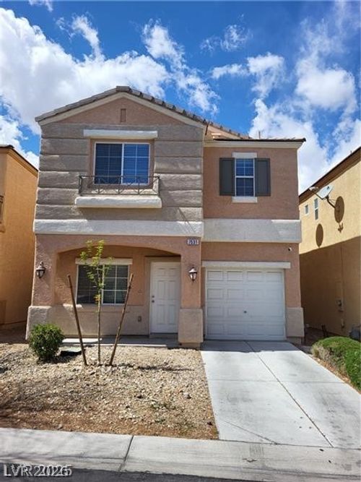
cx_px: 180
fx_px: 362
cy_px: 241
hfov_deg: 53.0
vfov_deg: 67.3
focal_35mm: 26
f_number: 1.8
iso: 40
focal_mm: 5.4
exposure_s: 1/2882
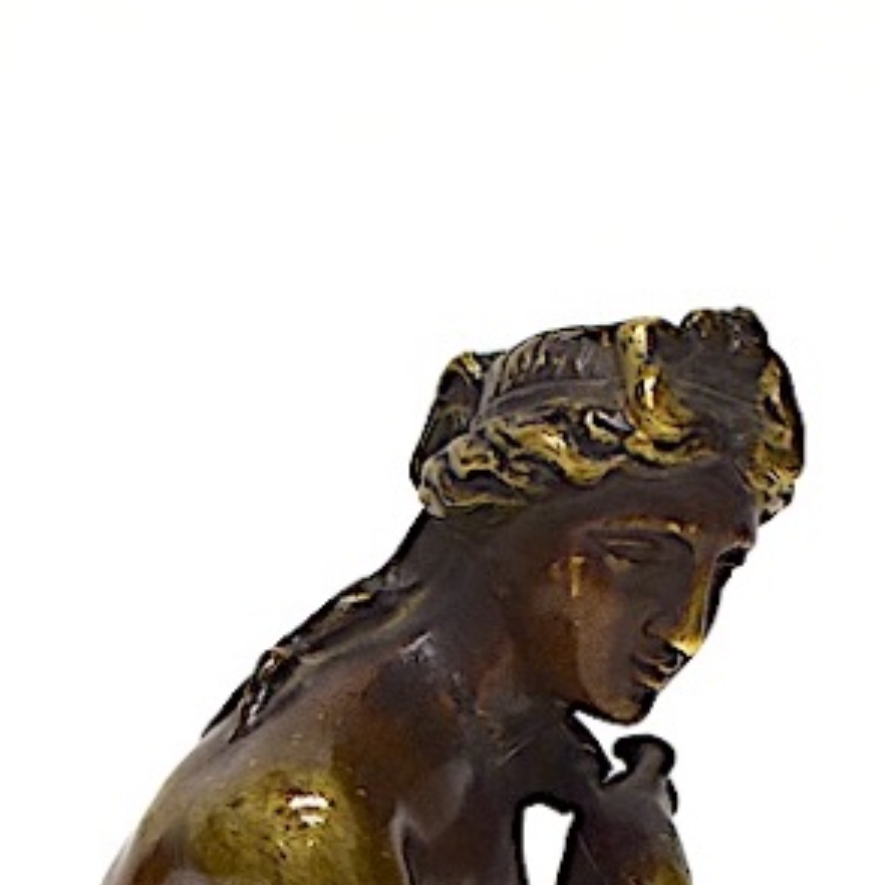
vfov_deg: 13.9
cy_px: 1178
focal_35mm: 120
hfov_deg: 14.6
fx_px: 3463
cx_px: 461
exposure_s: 1/125
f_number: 5
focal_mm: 23
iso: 800
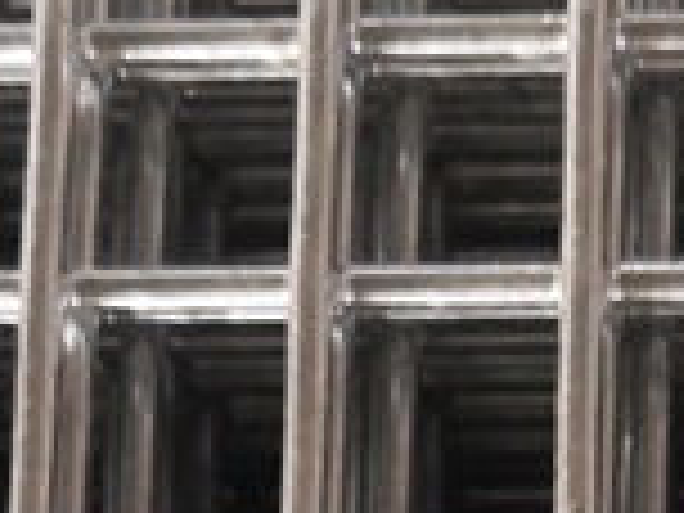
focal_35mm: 133
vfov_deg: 9.9
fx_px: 2628
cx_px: 531
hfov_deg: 14.8
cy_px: 1177
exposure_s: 1/33.3
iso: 320
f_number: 1.6
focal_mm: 3.95
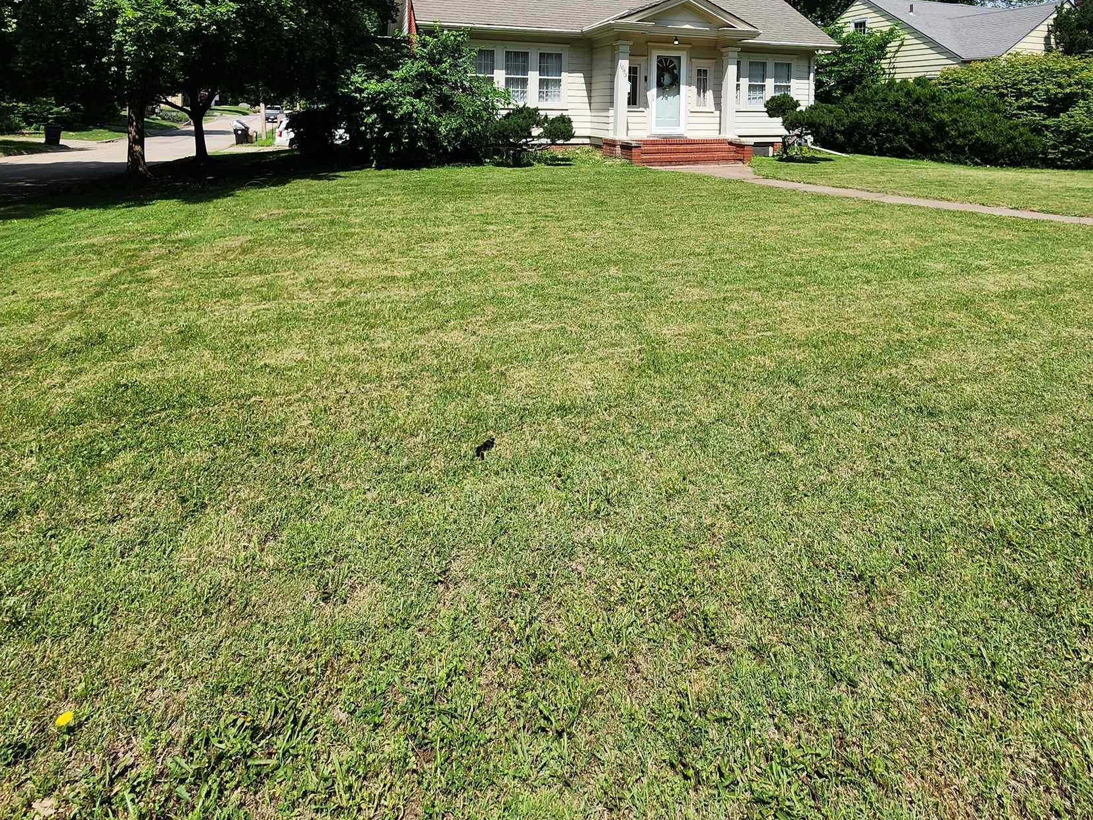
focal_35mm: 18
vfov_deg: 63.5
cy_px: 132
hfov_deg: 87.7
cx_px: 558
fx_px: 568
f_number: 2.2
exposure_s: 1/1951
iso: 50
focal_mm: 2.2
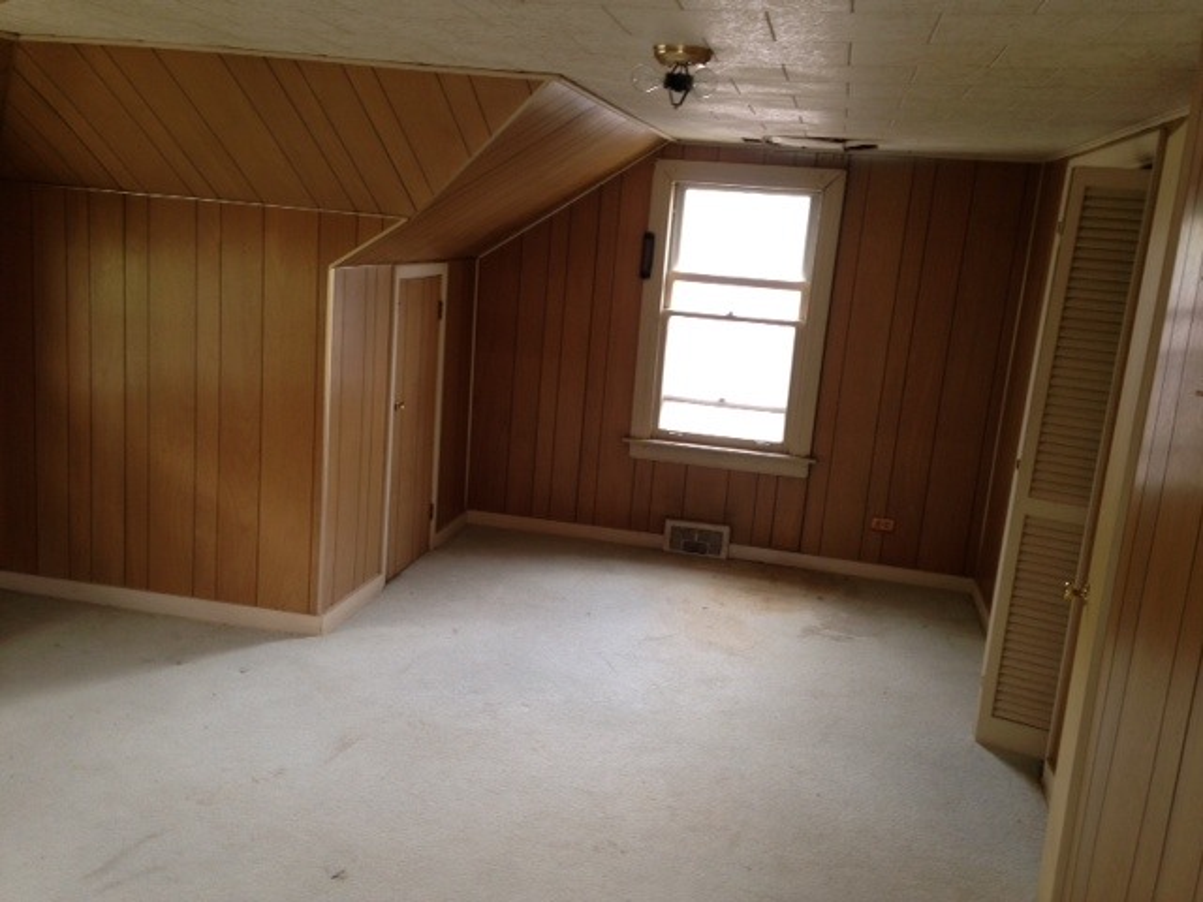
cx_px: 602
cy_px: 451
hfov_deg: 55.4
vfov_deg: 42.9
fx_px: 1147
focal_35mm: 33
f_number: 2.4
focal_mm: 4.12
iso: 64
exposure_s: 1/20
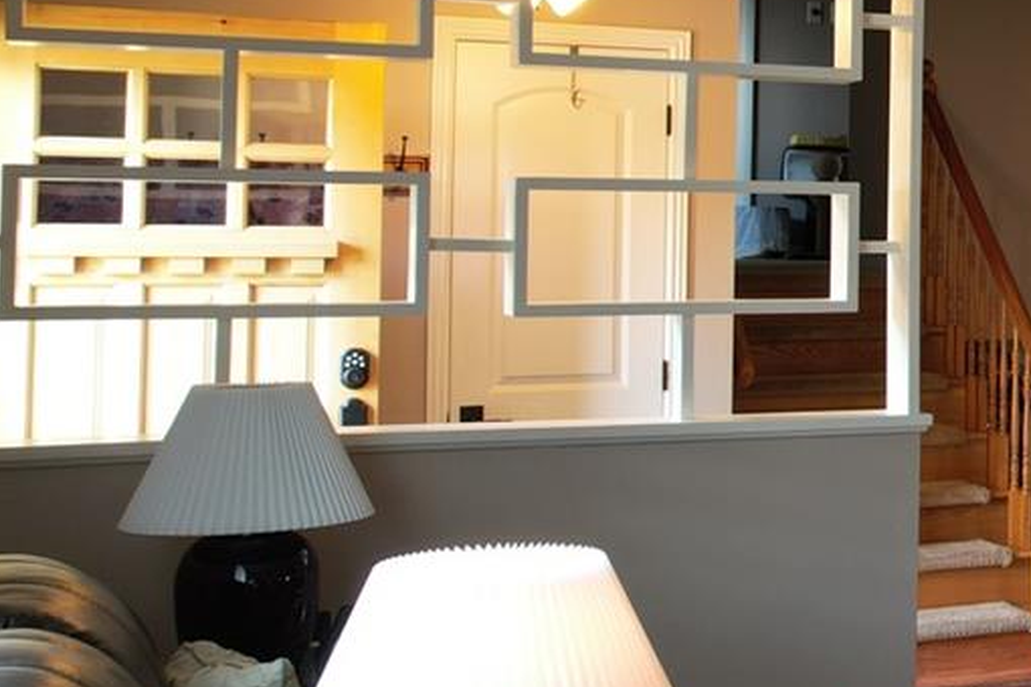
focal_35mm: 69
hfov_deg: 24.1
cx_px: 1472
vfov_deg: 19.5
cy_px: 141
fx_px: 1976
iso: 100
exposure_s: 1/15
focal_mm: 8.38
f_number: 2.8
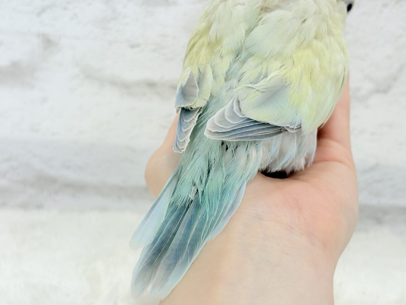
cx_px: 203
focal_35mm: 52
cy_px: 152
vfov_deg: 28.0
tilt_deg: -14.7
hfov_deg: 36.8
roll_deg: -3.5
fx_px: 610
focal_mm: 5.96
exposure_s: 1/50
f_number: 1.6
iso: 32
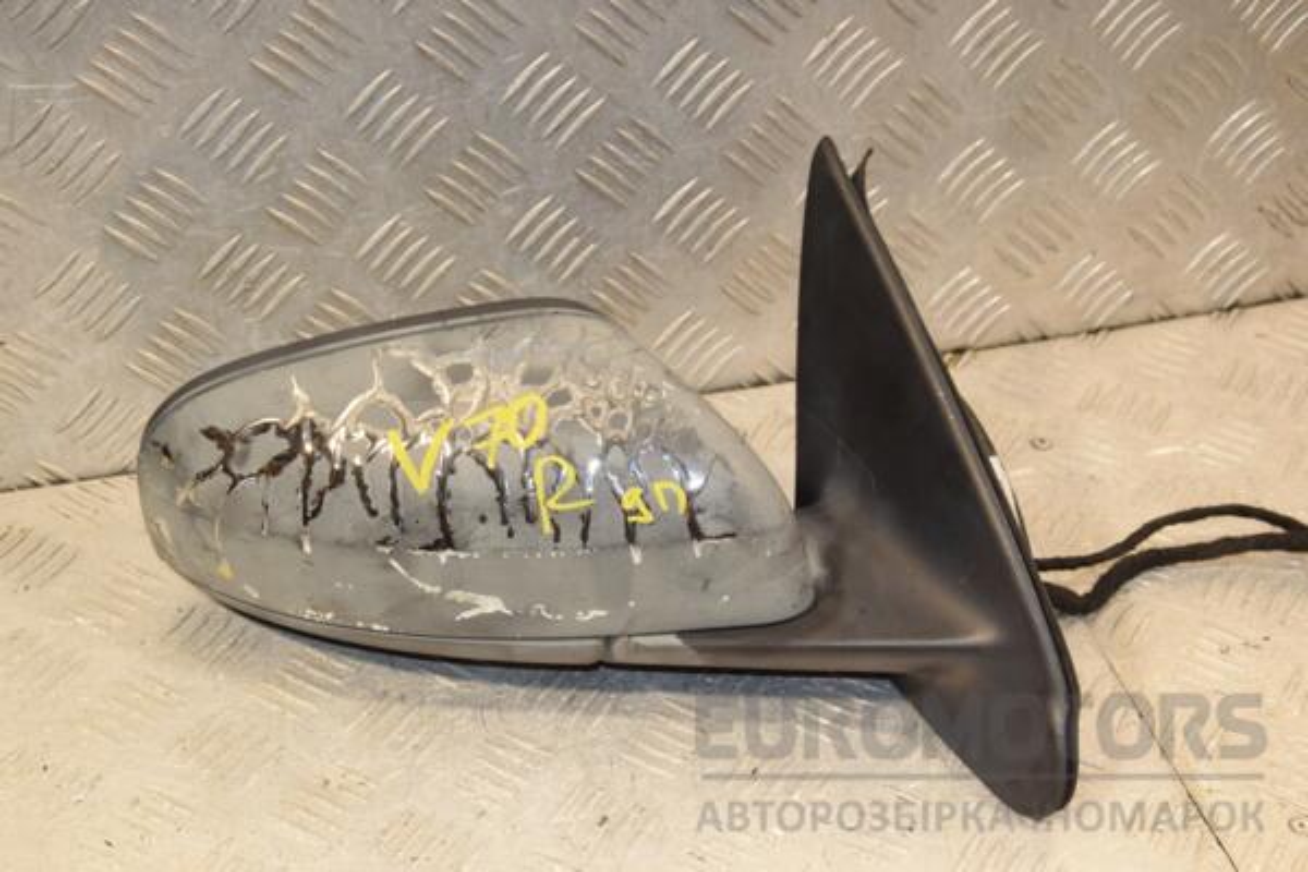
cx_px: 654
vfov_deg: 20.2
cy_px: 436
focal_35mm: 68
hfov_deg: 29.9
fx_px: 2452
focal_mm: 45
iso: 800
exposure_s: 1/200
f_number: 6.3
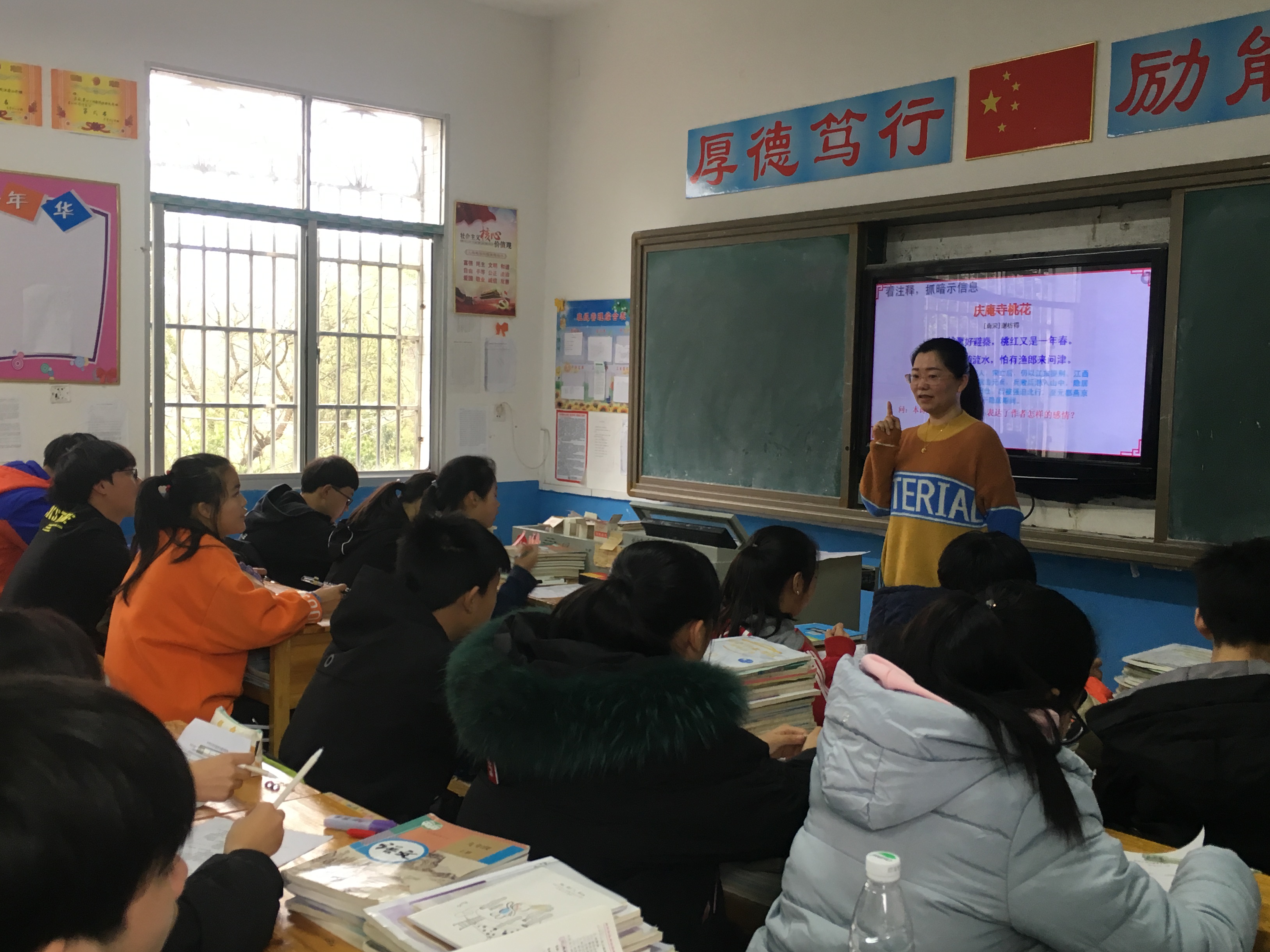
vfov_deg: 39.7
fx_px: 1321
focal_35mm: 36
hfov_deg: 51.4
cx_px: 638
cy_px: 483
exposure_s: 1/33
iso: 64
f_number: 2.2
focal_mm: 4.15
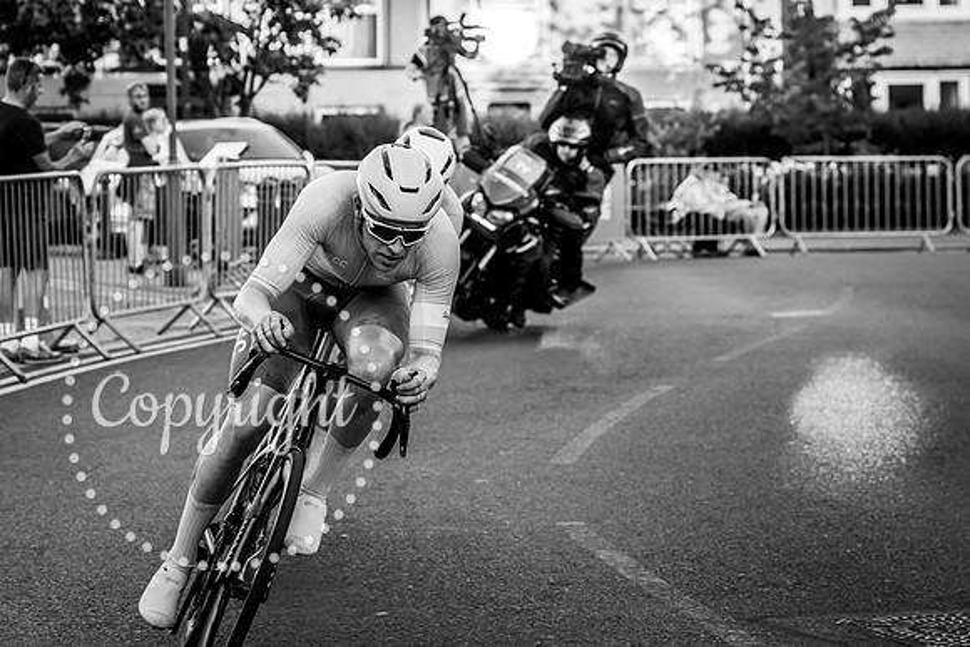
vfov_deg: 11.0
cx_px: 381
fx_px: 3350
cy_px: 255
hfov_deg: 16.5
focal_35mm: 124
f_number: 4.5
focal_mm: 75
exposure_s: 1/500
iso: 400
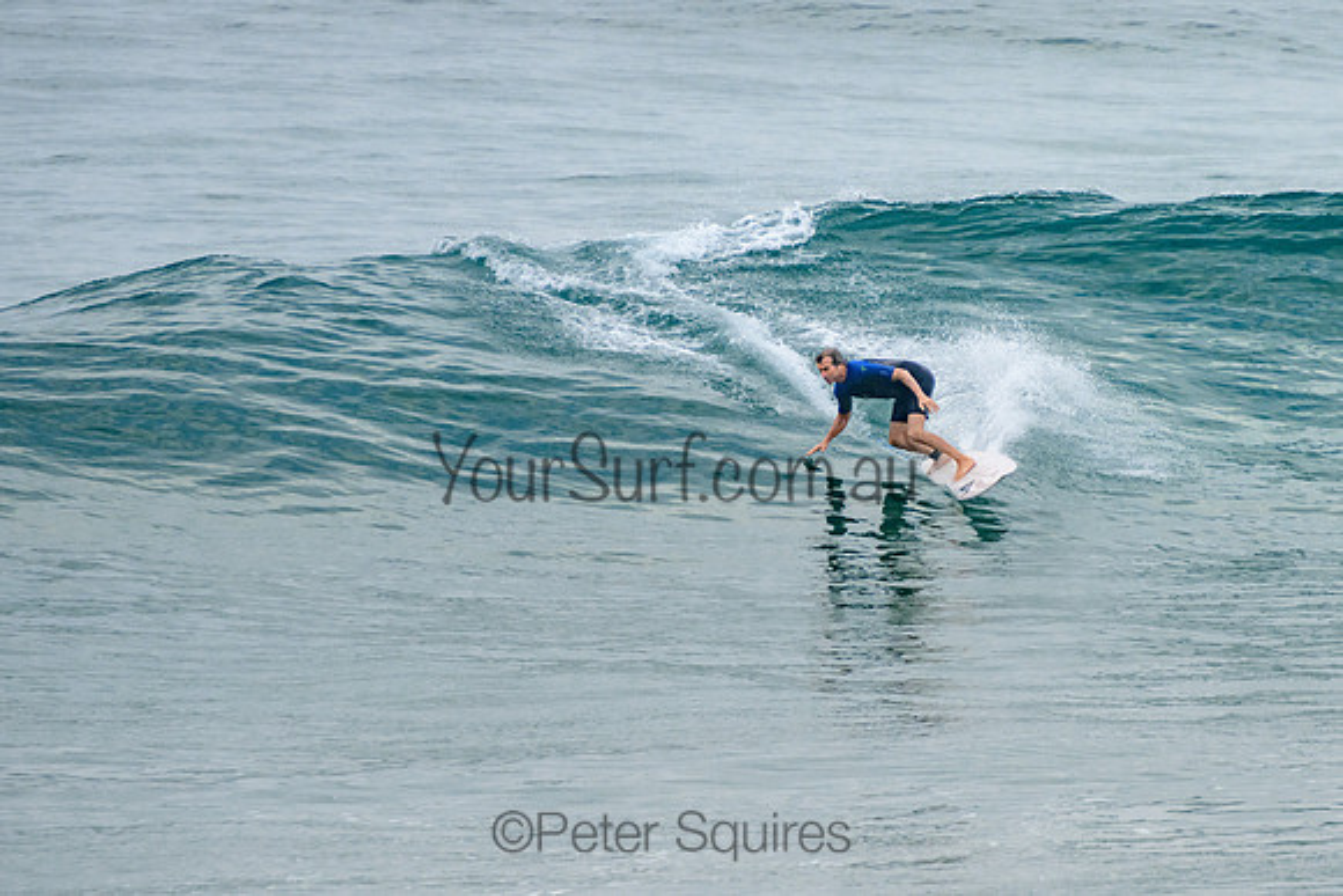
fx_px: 20501
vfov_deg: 2.5
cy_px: 365
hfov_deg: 3.8
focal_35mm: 549
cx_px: 908
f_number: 5.6
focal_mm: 400
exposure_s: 1/1250
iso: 500
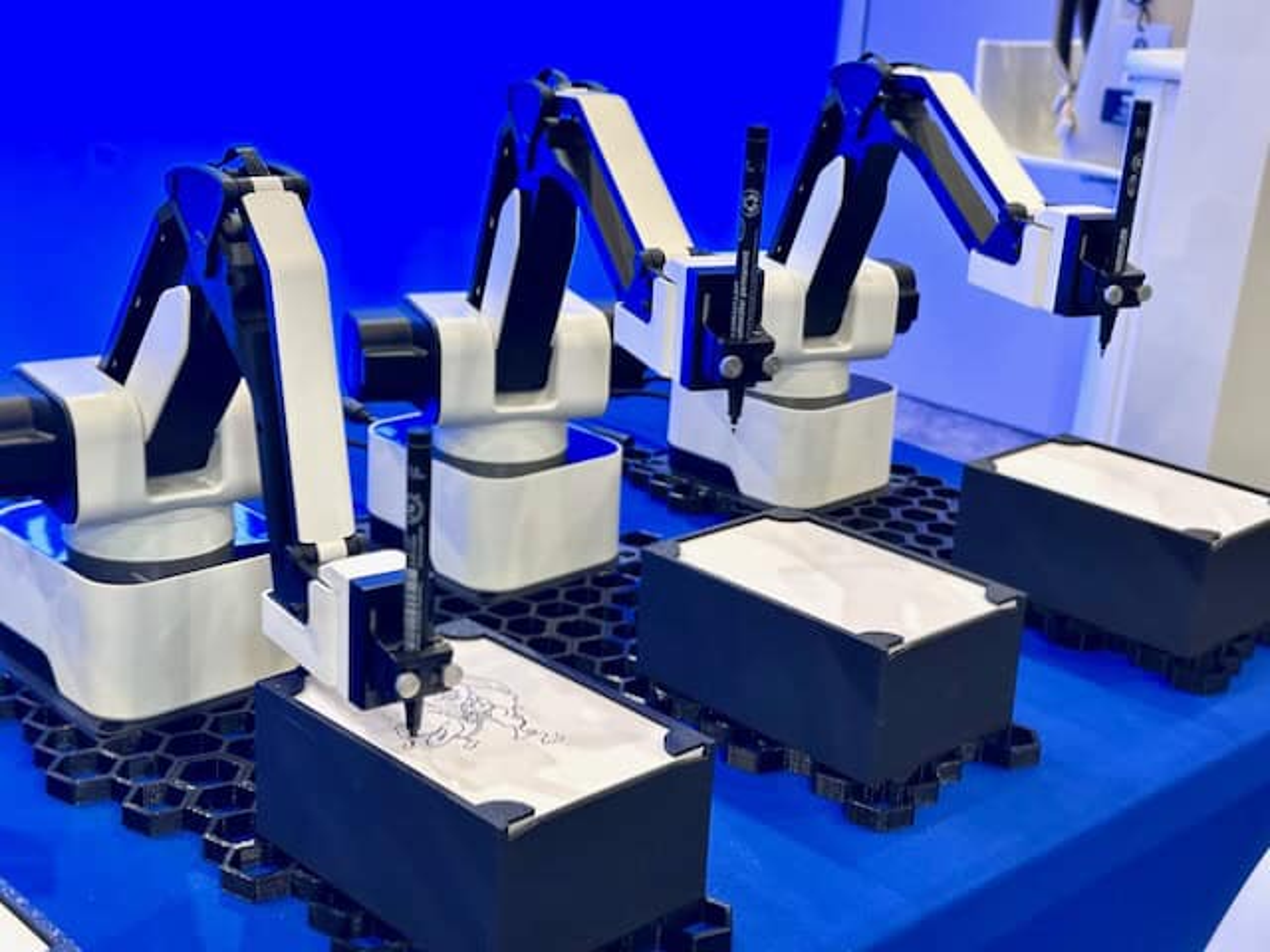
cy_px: 476
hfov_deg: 39.7
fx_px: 1761
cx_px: 635
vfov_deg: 30.3
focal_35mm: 48
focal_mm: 6.9
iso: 100
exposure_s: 1/60
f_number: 1.8
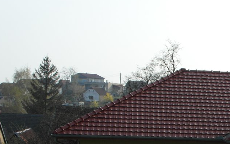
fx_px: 702
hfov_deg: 18.2
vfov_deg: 11.6
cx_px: 218
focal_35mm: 112
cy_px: 141
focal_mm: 9.2
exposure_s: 1/750
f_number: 4.2
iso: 100
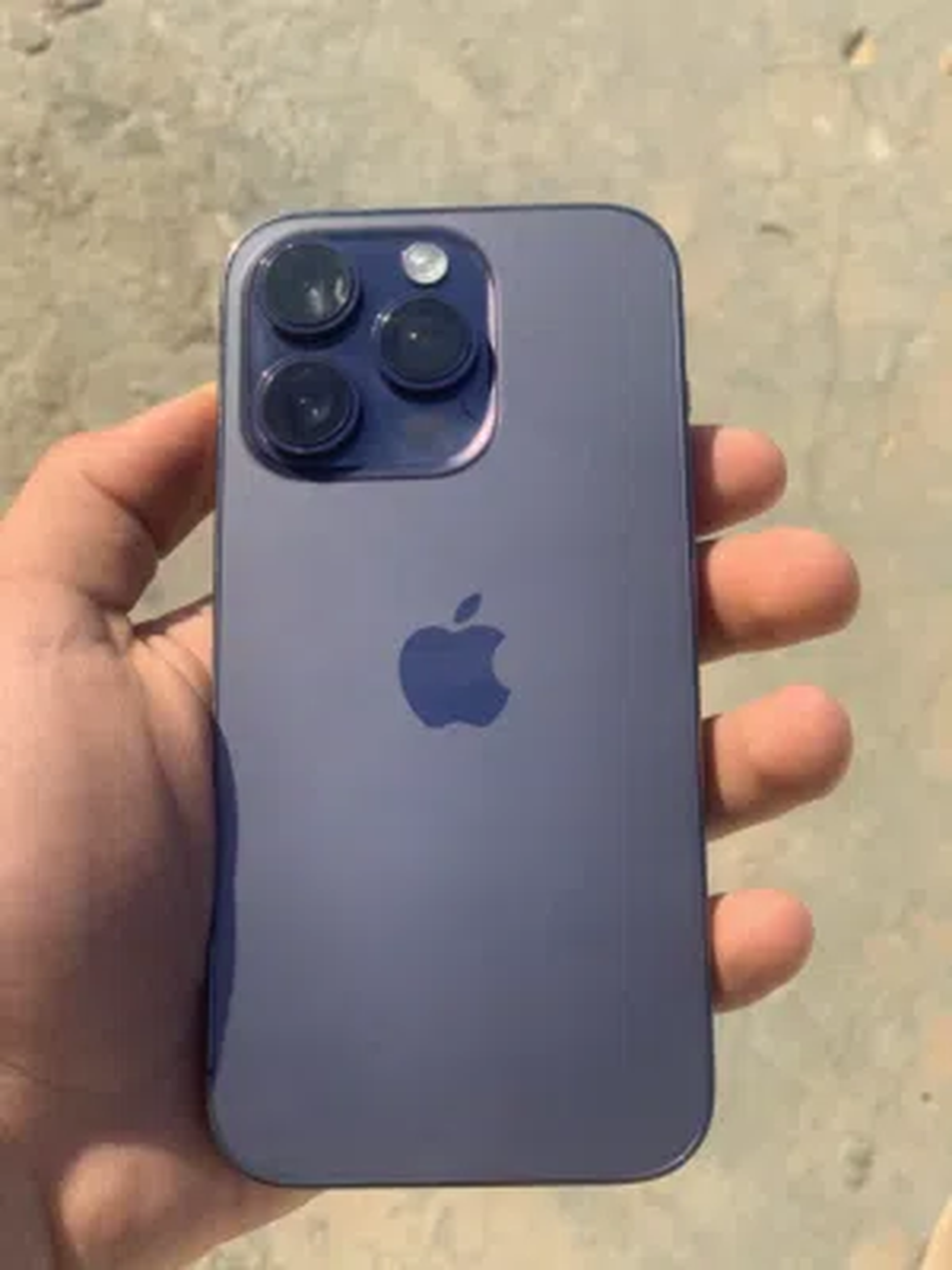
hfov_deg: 28.0
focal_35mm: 52
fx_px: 1907
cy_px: 635
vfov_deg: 36.8
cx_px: 476
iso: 16
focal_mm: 6
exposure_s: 1/666
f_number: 2.4
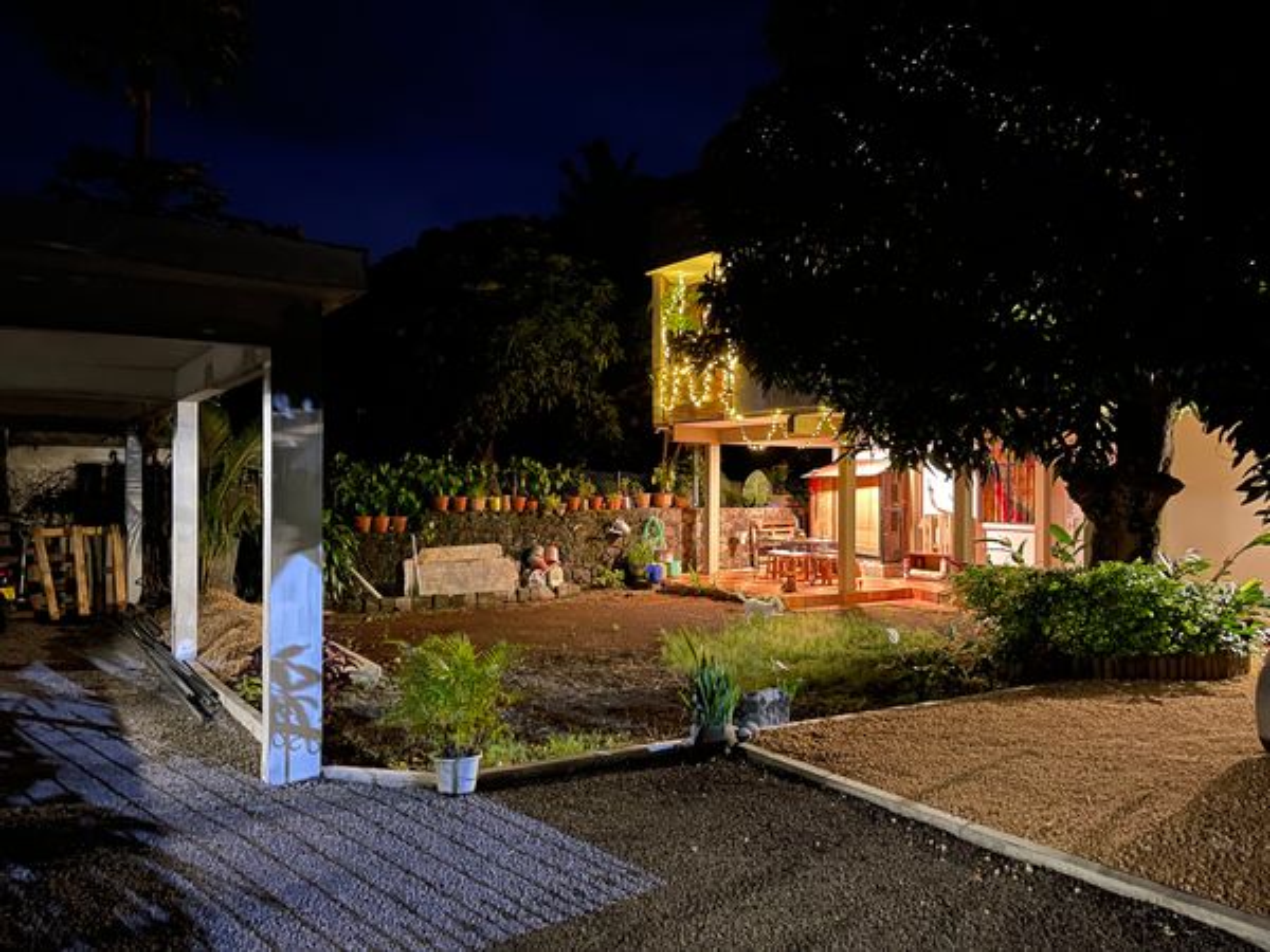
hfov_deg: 69.4
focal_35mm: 25
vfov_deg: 54.9
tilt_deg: +0.5
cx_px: 635
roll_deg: -0.4
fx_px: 917
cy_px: 476
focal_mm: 5.1
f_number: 1.6
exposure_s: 1/5
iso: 1000
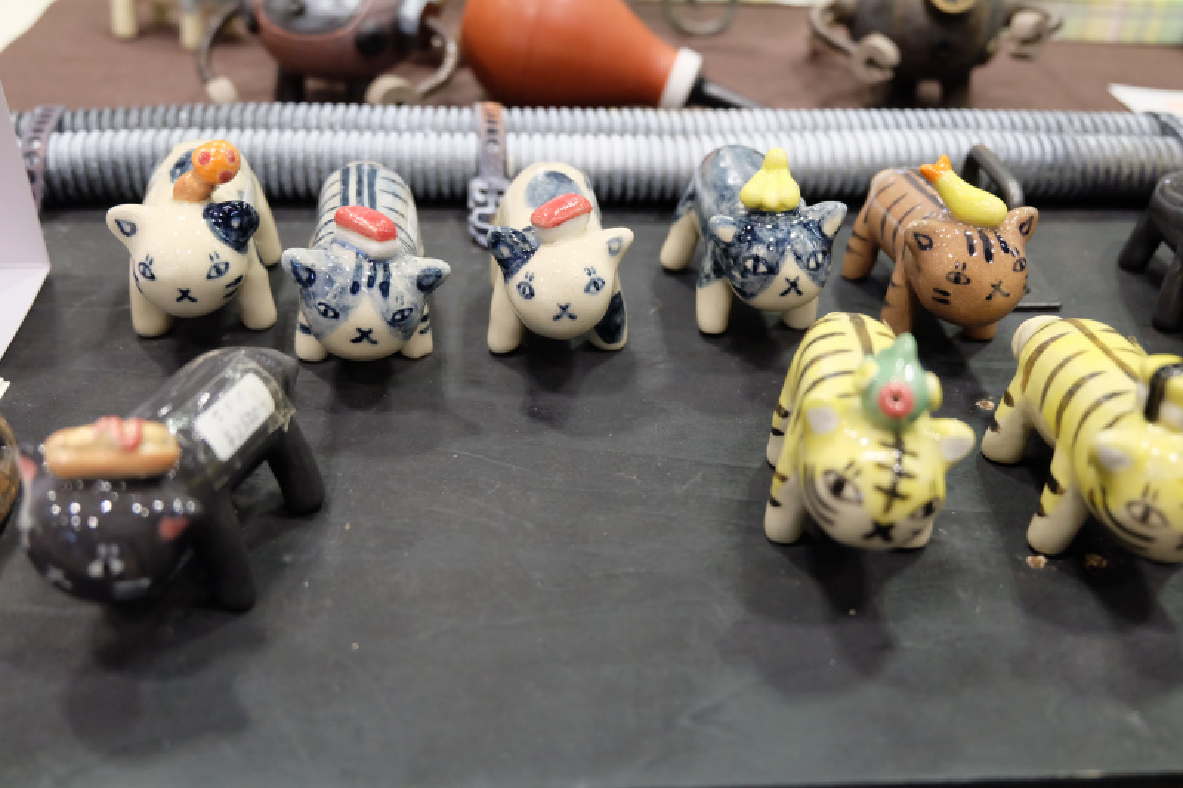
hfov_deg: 53.1
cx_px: 592
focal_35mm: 36
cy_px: 394
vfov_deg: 36.9
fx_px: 1183
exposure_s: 1/70
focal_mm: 24.3
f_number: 4.2
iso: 3200
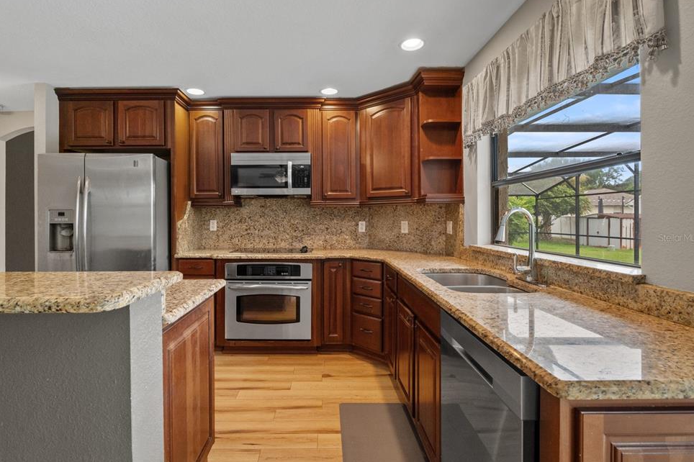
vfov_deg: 67.8
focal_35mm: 18
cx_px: 333
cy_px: 237
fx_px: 344
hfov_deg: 90.5
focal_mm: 16.8
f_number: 9
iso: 1000
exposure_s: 1/8
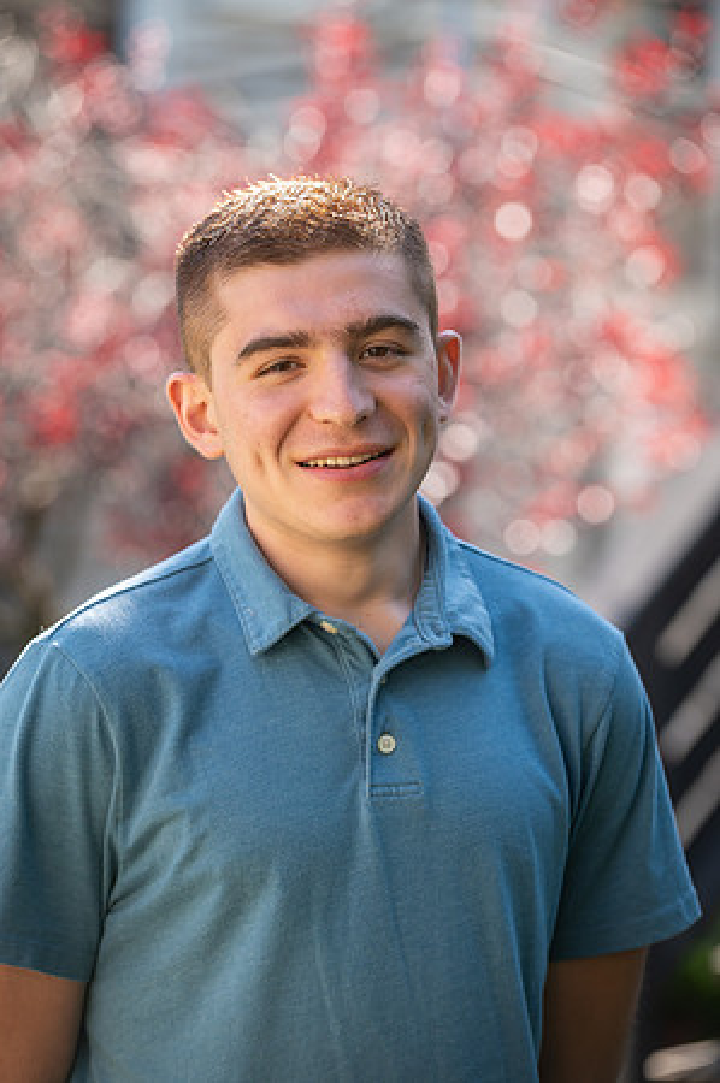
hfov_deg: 8.8
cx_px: 360
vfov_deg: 13.3
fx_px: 4660
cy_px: 542
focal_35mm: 155
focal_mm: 155
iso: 250
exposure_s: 1/250
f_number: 4
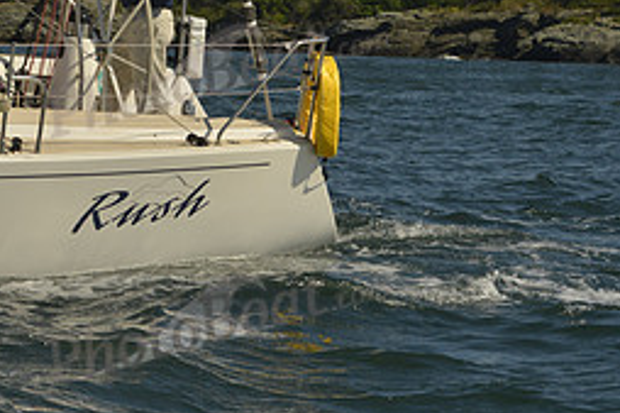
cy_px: -18
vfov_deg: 8.5
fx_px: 2754
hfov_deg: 12.6
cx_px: -78
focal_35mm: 160
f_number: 9
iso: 400
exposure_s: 1/1250
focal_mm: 70
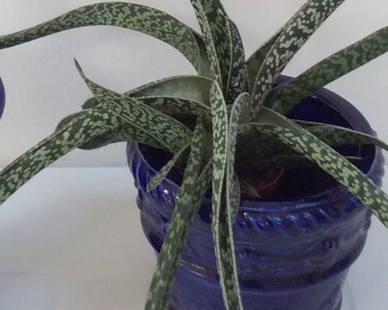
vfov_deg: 12.3
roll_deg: +2.3
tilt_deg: -21.0
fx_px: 1366
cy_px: -162
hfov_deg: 16.1
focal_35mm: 119
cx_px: 88
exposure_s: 1/50
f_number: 2.4
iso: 40
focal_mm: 3.3
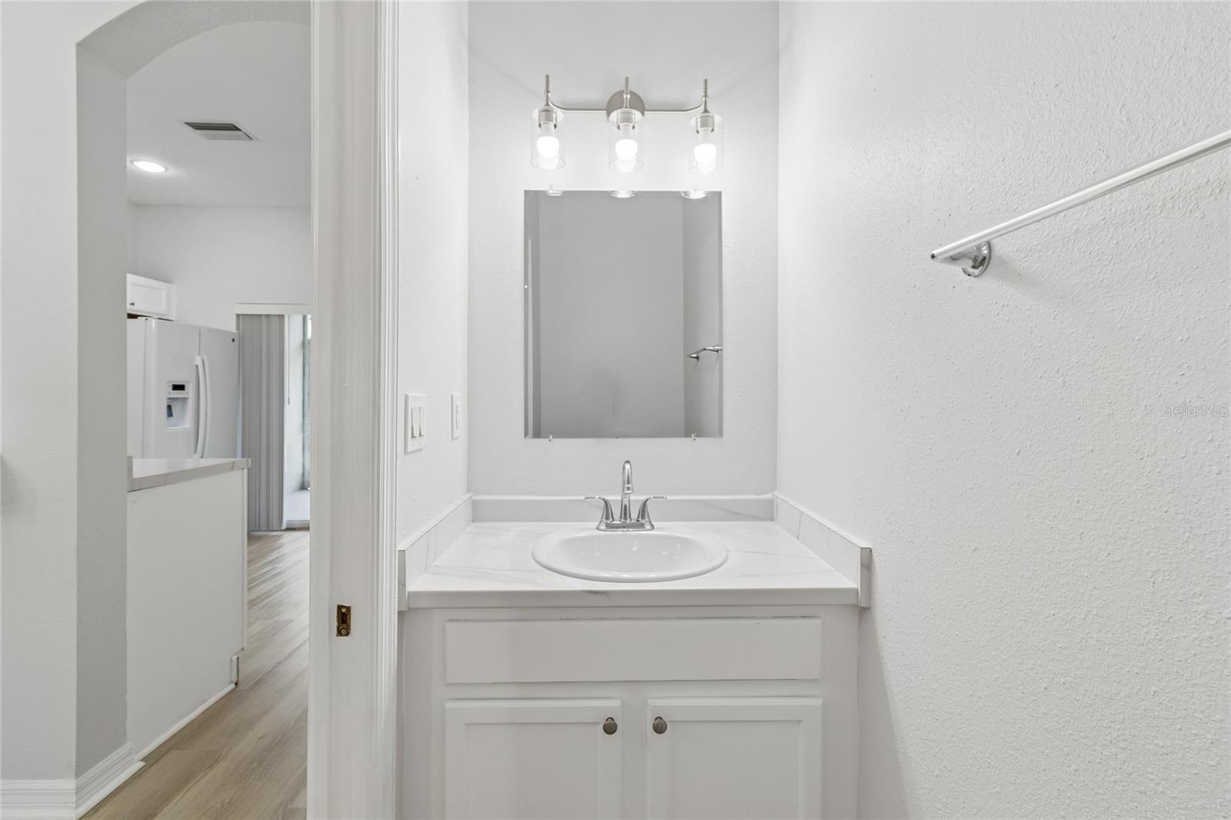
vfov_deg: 77.3
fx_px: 513
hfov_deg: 100.4
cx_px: 616
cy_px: 410
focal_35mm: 15
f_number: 7.1
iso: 100
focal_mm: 10
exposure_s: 1/15
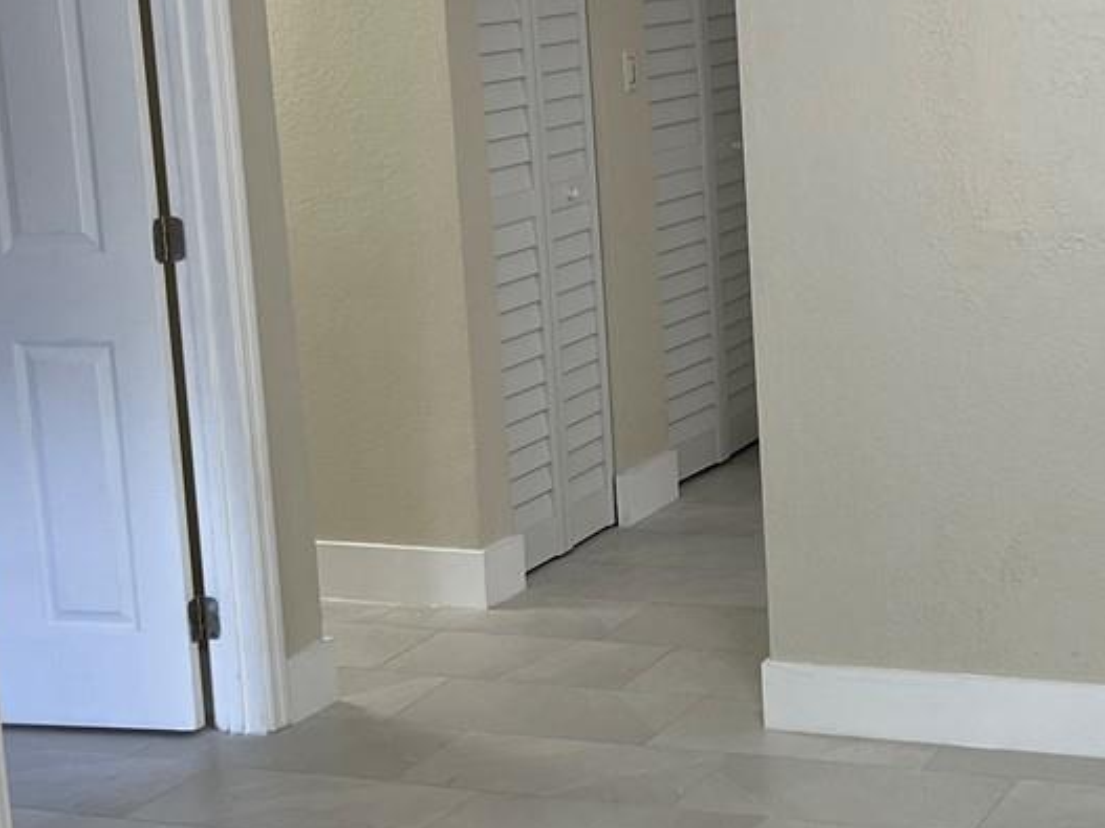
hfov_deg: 24.2
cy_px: 350
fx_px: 2521
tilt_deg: -10.7
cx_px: 954
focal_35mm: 79
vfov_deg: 18.6
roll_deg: +1.6
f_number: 1.5
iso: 80
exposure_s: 1/120
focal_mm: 5.7
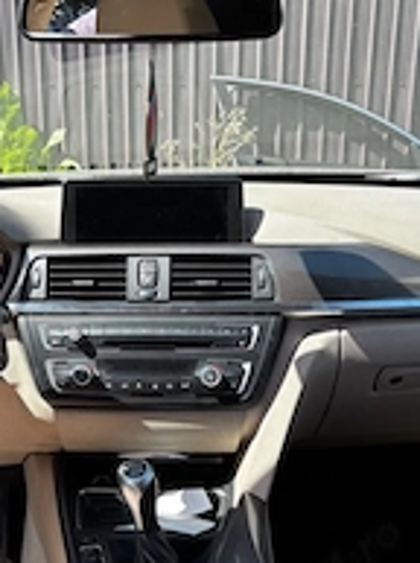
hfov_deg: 26.8
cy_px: 400
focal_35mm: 54
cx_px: 137
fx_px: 876
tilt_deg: -22.4
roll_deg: -0.7
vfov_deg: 35.1
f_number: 1.6
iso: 50
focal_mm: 5.96
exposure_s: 1/634
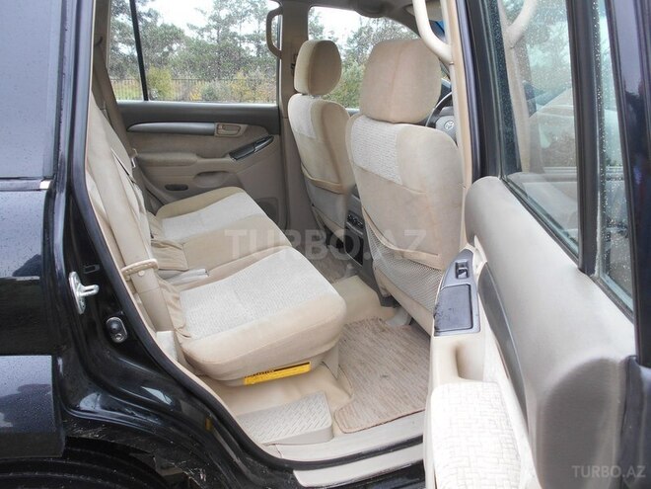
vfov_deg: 53.1
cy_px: 244
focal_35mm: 26
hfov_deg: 67.3
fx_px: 489
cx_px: 326
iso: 100
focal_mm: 4.6
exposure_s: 1/30
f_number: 3.2
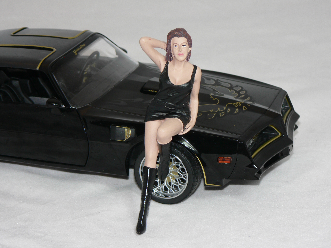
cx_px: 166
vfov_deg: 11.4
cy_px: 124
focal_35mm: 130
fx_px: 1243
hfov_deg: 15.2
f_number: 3.2
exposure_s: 1/60
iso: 80
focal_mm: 21.6
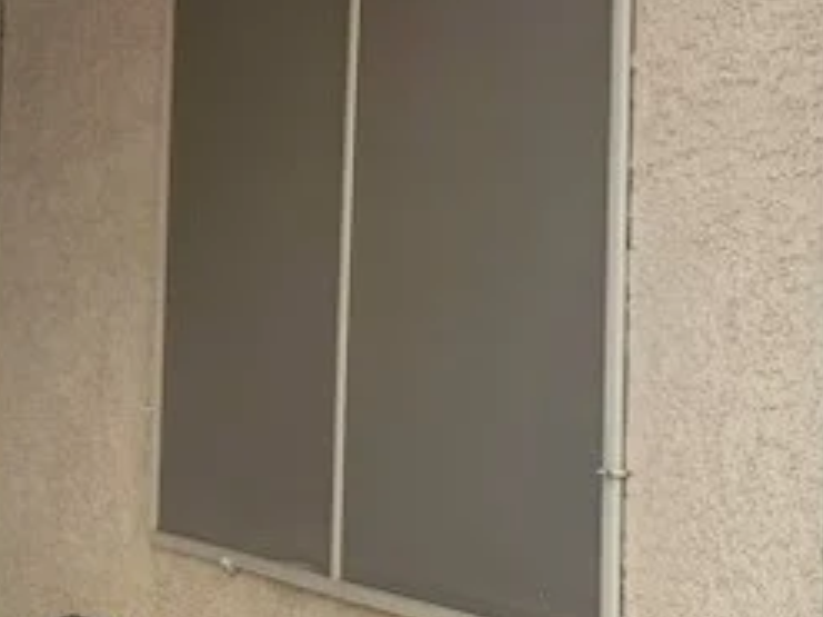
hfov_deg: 15.2
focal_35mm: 108
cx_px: -743
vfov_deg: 13.5
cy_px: -3
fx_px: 2566
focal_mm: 4.25
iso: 25
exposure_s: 1/241
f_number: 1.8
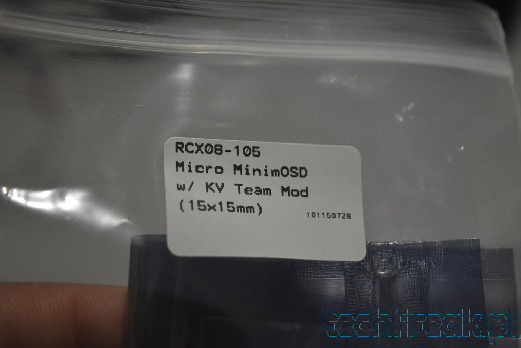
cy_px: 174
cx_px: 260
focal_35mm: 72
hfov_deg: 28.1
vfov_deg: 18.9
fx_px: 1042
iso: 400
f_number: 5.6
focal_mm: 48
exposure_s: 1/125
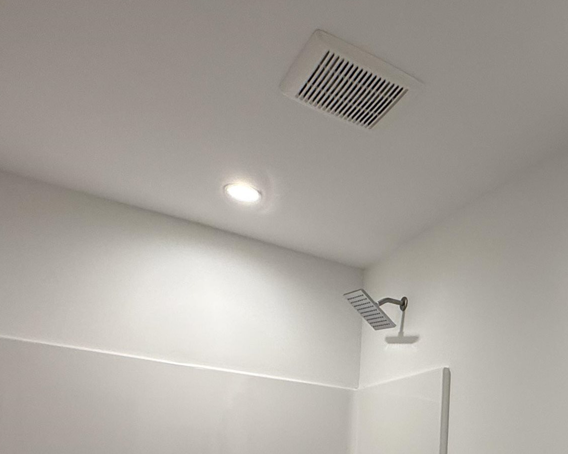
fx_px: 622
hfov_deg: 45.6
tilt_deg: +2.1
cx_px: 482
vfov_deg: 35.5
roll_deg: -2.4
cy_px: 474
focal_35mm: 37
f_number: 2.2
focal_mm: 2.22
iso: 160
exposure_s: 1/120
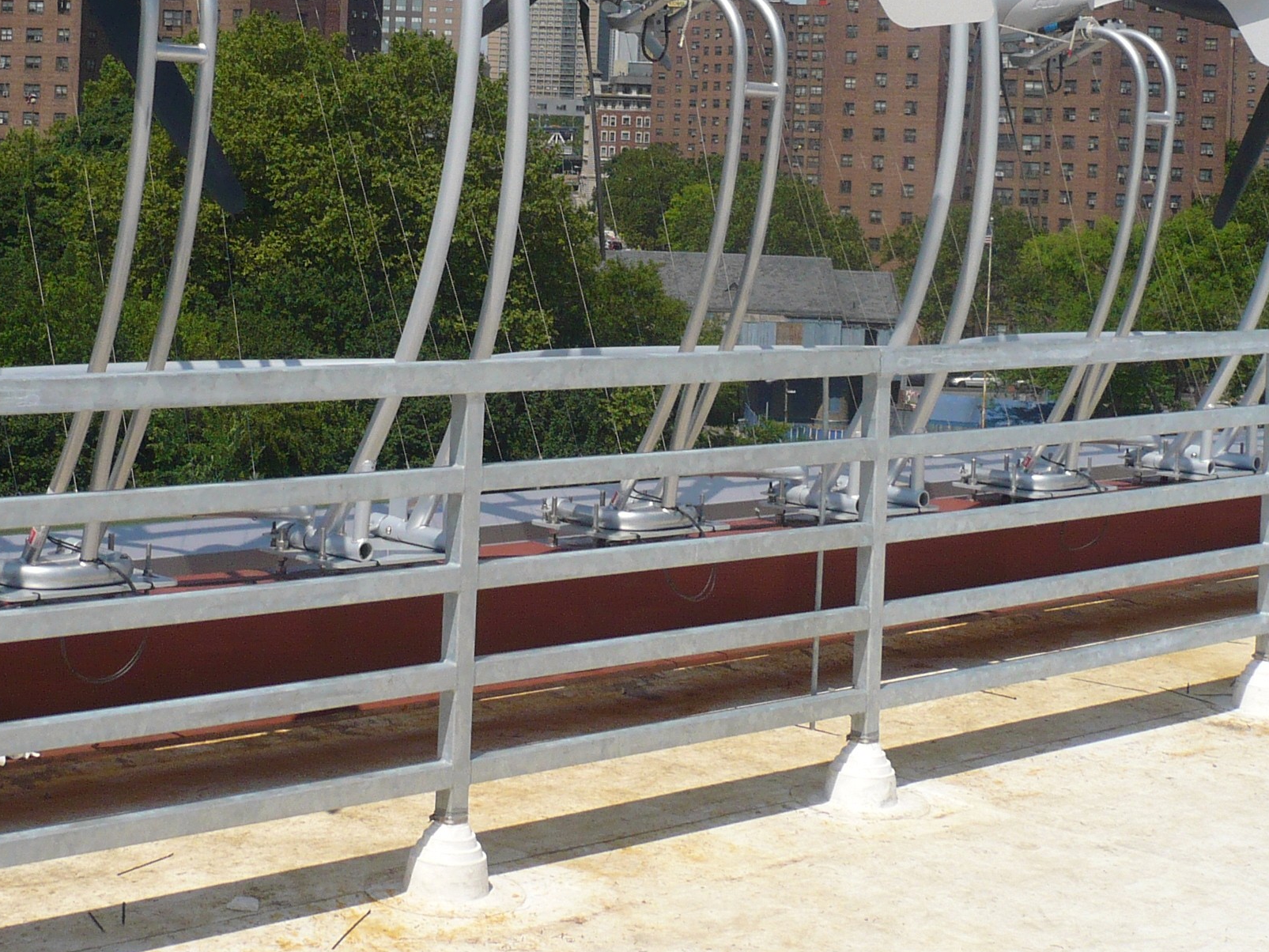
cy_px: 149
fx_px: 2456
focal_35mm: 67
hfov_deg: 28.8
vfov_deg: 21.6
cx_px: 460
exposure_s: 1/320
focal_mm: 5.8
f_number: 8
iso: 100
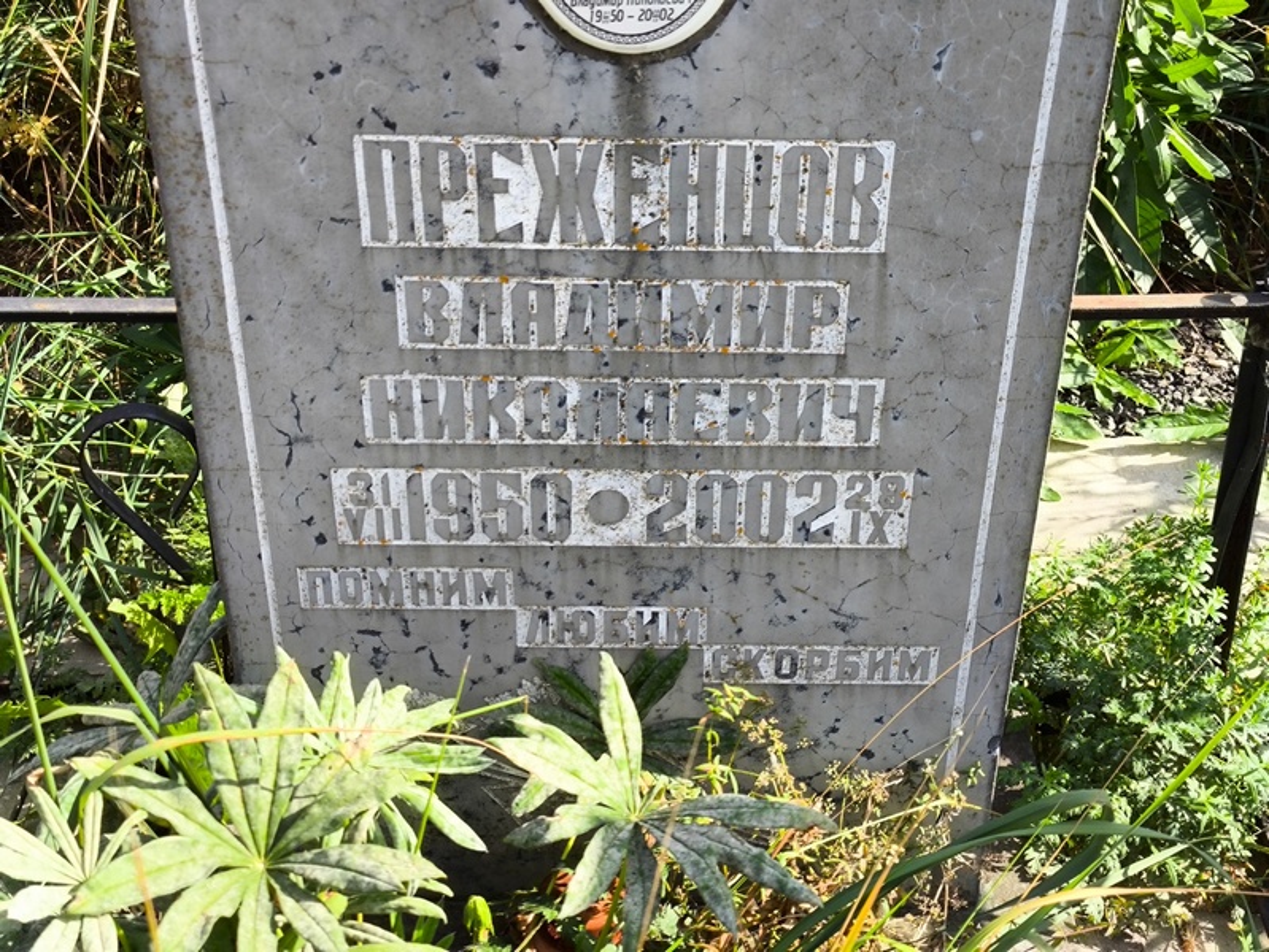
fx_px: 1834
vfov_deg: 29.1
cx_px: 634
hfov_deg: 38.2
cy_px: 476
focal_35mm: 50
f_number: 1.7
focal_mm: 4.71
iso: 50
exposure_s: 1/484
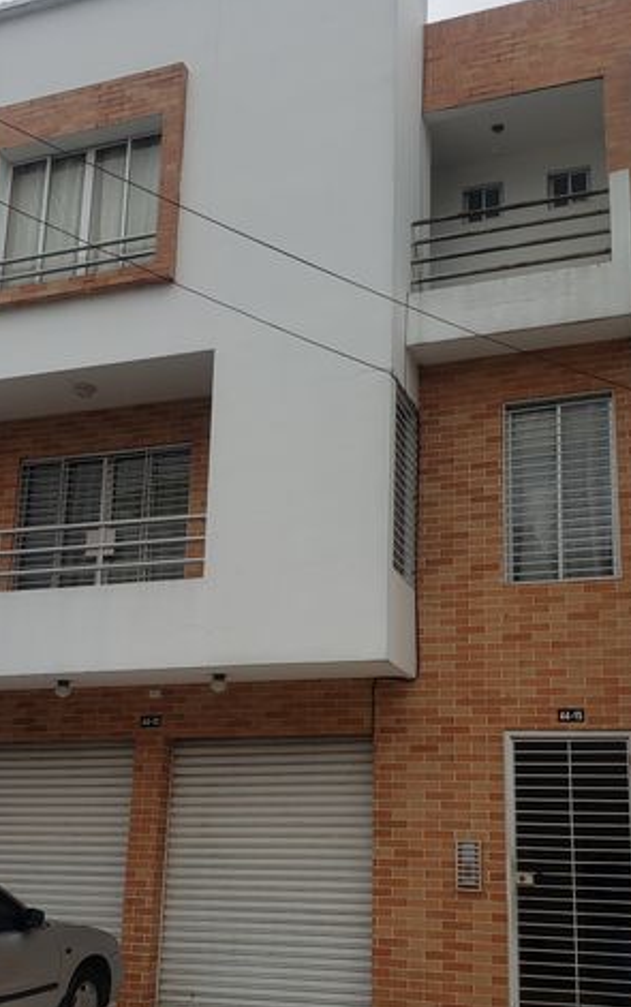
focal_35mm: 39
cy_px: 587
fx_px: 1071
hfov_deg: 32.8
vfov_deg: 50.1
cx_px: 308
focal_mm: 4.3
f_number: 2.4
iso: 50
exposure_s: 1/866
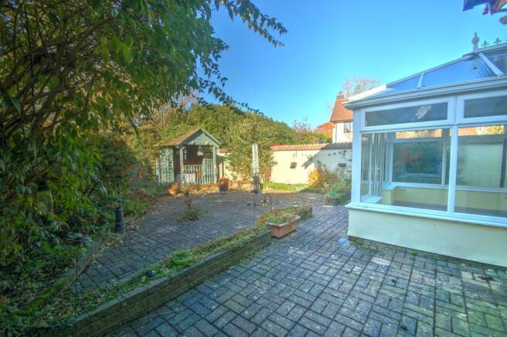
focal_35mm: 15
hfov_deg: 100.4
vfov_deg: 77.2
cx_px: 254
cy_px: 168
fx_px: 211
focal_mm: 10
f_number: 8
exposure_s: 1/250
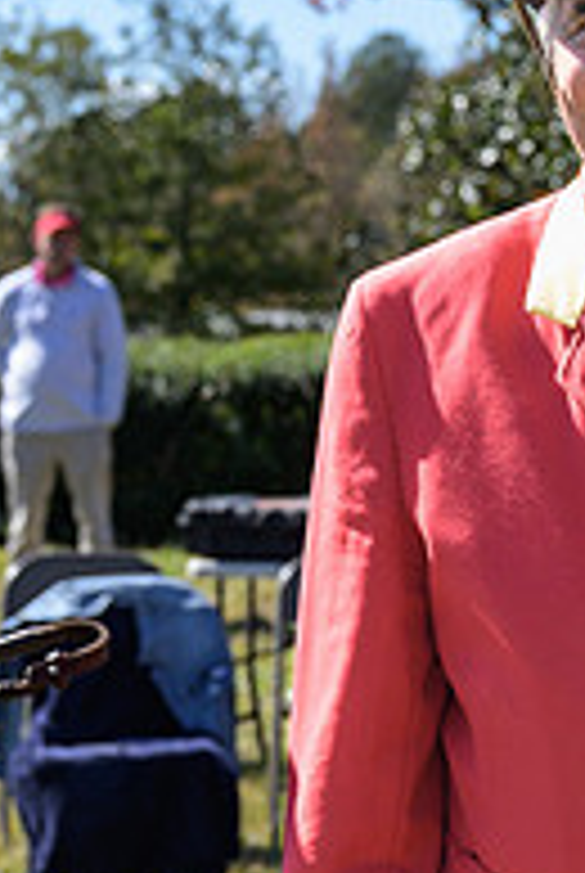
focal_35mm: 174
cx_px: 546
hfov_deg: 7.9
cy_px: 265
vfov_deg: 11.8
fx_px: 4226
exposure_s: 1/400
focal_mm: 45
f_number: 5
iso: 50
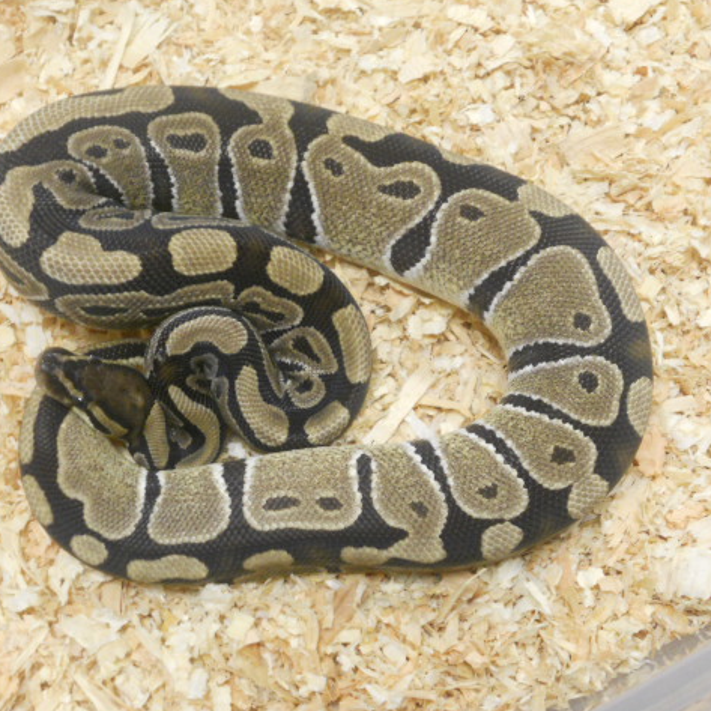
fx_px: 1278
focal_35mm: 55
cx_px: 316
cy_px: 353
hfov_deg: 31.1
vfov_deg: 31.1
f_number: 4.3
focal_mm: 8.2
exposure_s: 1/10
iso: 400
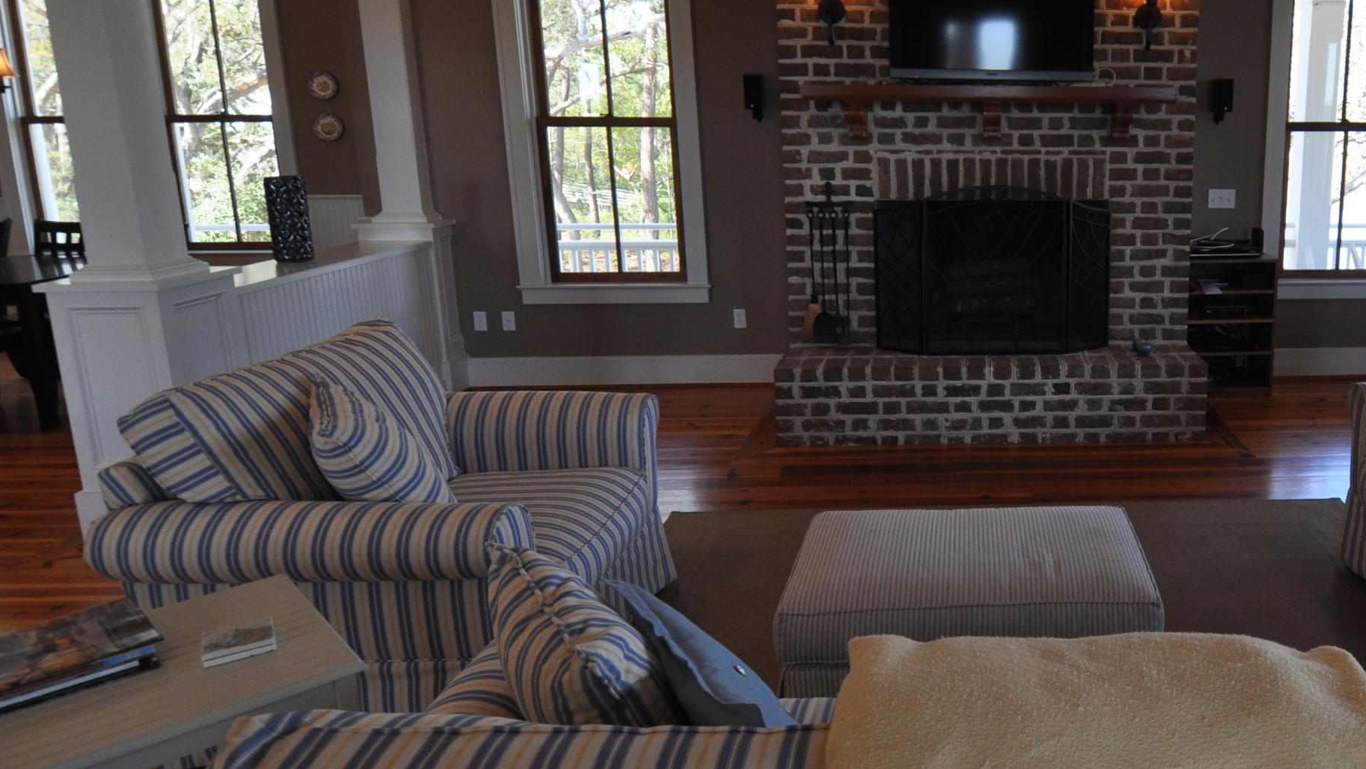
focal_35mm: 26
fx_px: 942
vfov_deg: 44.1
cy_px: 297
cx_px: 1026
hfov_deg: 67.3
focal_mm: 10
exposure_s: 1/80
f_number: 4.5
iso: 400
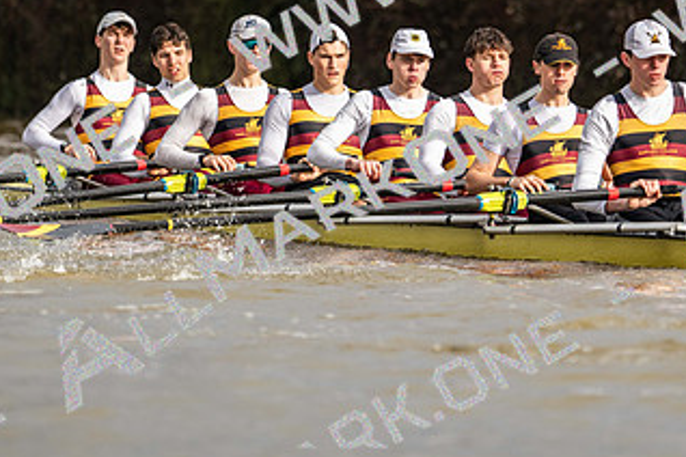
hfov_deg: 2.8
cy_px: 79
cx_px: 496
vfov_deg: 1.9
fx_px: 13909
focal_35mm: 730
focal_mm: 400
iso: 280
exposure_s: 1/1600
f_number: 4.5
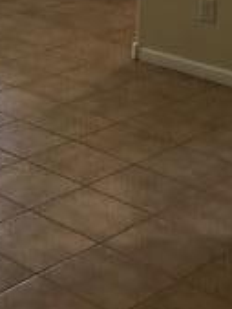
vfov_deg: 17.2
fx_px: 946
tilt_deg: -6.4
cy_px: -117
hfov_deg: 13.4
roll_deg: -0.7
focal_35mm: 106
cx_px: -86
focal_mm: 3.99
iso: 25
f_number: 1.8
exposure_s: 1/40
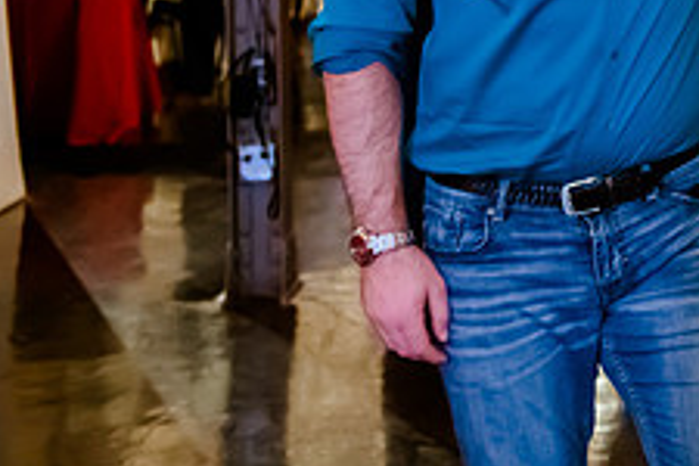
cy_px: -126
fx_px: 2233
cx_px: 815
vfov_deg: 11.6
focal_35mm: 115
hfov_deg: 17.1
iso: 3200
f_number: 2.8
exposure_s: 1/80
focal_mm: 38
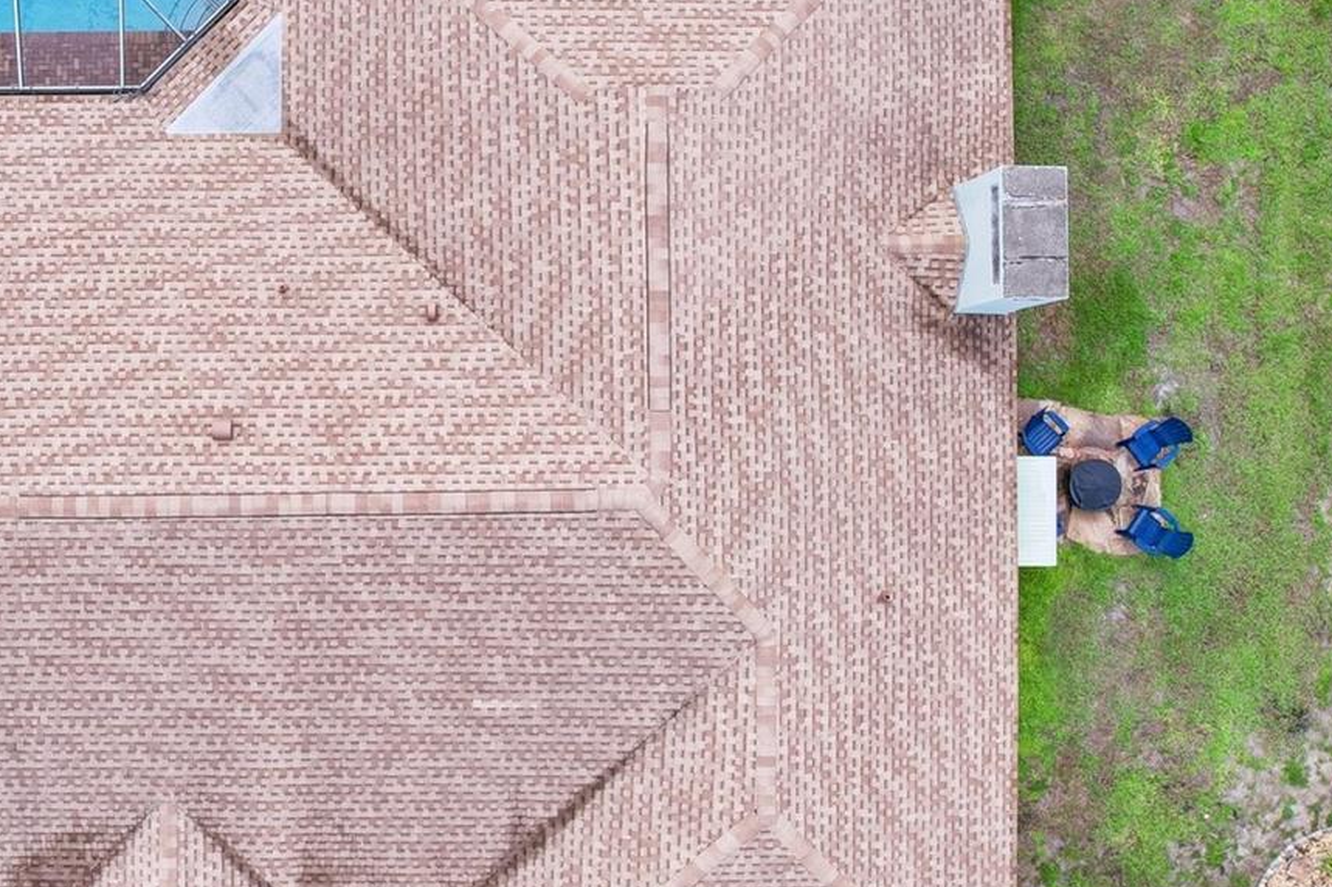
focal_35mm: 41
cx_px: 361
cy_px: 417
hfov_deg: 46.0
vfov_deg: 32.6
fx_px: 1516
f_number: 2.8
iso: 100
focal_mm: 8.4
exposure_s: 1/120
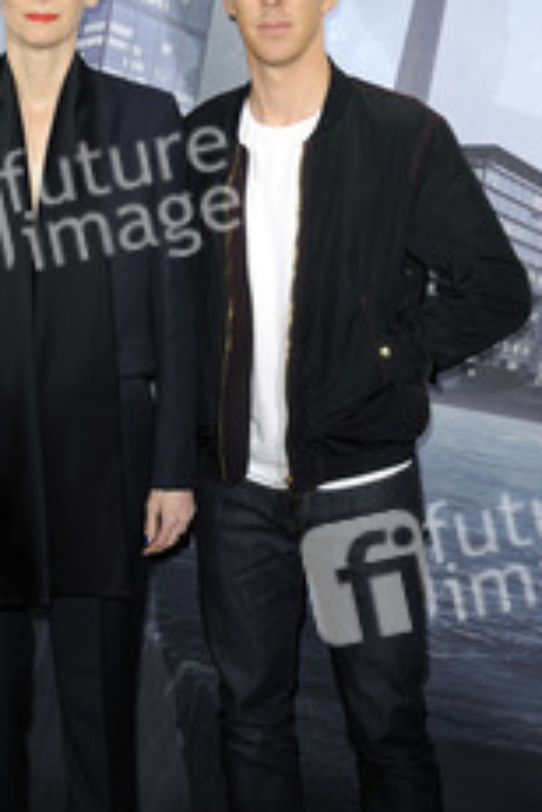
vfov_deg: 22.6
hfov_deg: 15.1
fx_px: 2032
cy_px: 387
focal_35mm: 90
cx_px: 164
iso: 500
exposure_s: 1/200
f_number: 6.3
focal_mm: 52
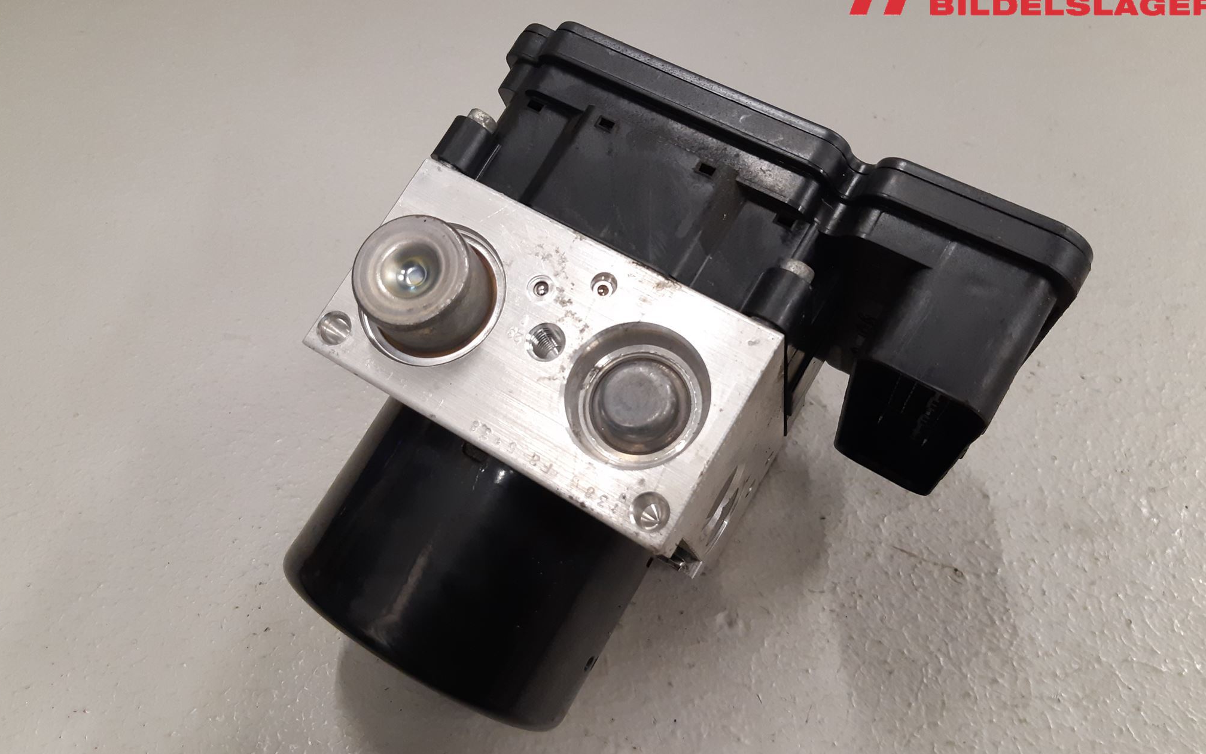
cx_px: 604
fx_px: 920
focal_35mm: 28
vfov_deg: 44.5
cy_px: 373
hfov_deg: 66.5
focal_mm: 3.93
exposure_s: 1/50
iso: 200
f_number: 1.7
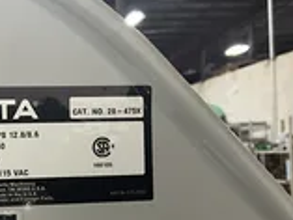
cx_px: 62
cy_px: 158
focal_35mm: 74
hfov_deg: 25.9
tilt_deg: -0.4
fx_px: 627
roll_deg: +2.6
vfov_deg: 19.8
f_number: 1.8
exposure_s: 1/41
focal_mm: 3
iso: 320
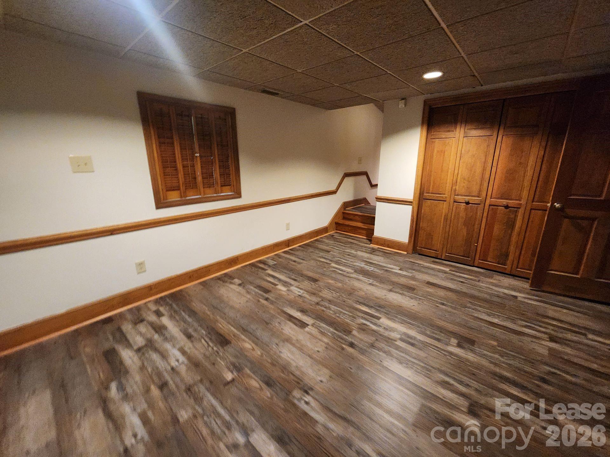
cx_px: 305
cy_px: 228
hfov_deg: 106.2
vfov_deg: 89.9
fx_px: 229
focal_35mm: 13
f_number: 2.2
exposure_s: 1/24
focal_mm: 2.2
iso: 640
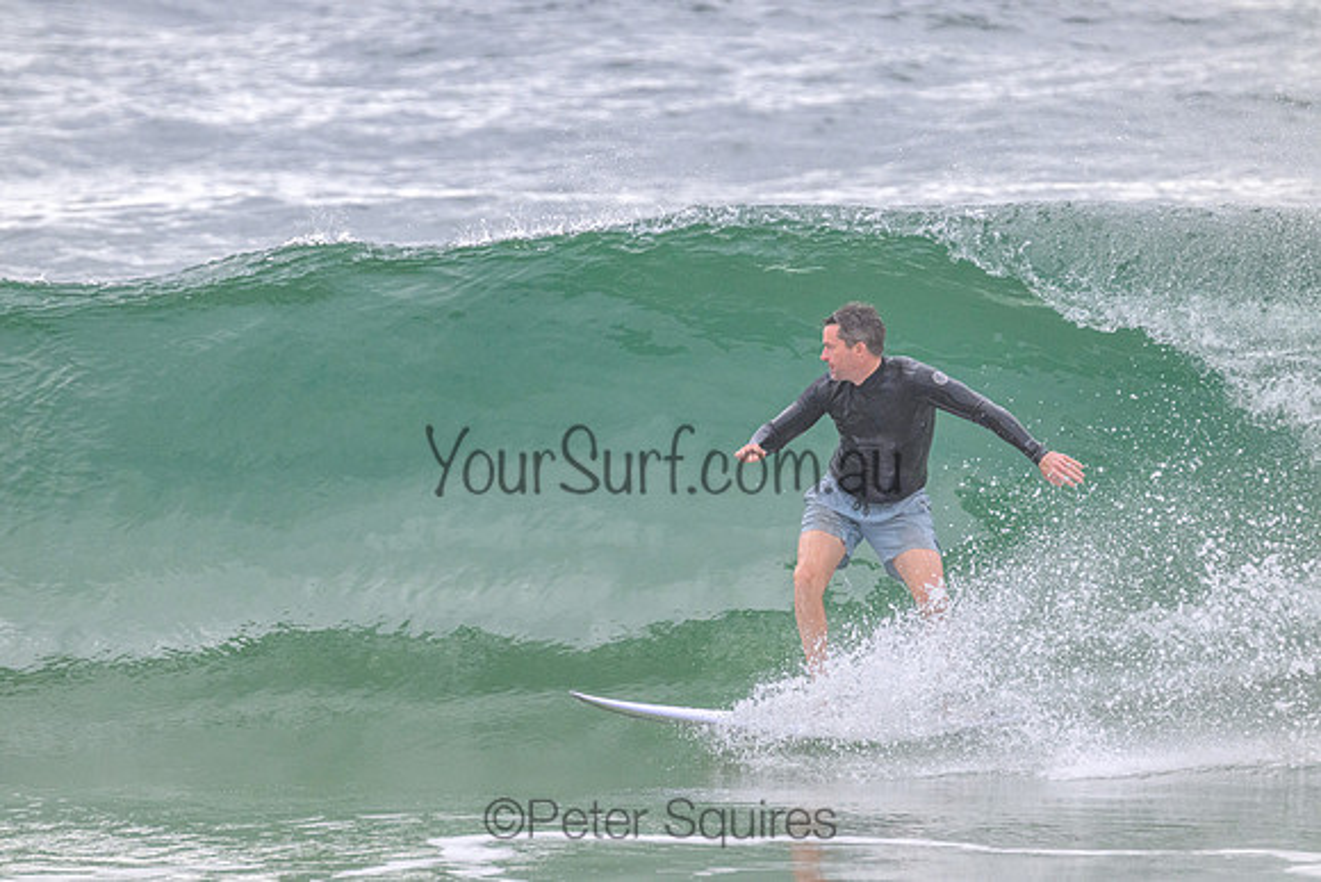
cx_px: 660
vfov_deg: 2.3
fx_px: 22388
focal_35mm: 610
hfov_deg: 3.4
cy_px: 441
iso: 3600
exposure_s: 1/2000
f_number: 11
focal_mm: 610
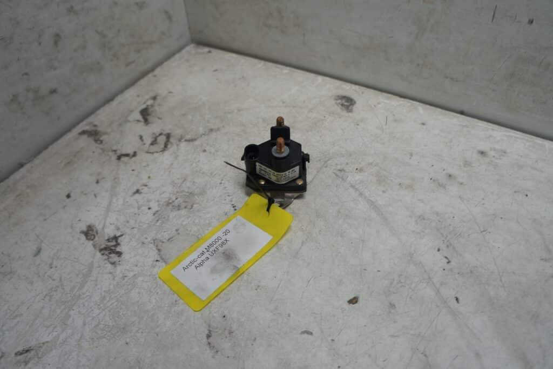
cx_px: 276
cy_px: 184
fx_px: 415
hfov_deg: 67.4
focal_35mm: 27
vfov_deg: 47.9
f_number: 3.5
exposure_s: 1/100
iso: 100
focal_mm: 18
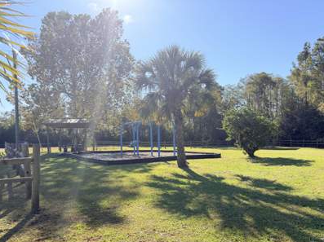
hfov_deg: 61.7
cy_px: 145
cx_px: 168
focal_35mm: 29
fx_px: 271
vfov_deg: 47.9
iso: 100
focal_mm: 6.76
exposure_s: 1/2169
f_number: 1.78
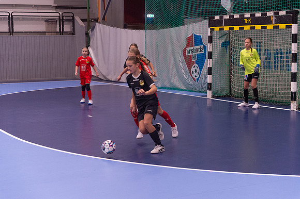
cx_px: 150
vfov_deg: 19.4
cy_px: 100
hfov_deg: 28.9
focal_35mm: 70
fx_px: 583
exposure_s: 1/640
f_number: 3.2
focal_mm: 70
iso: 4500
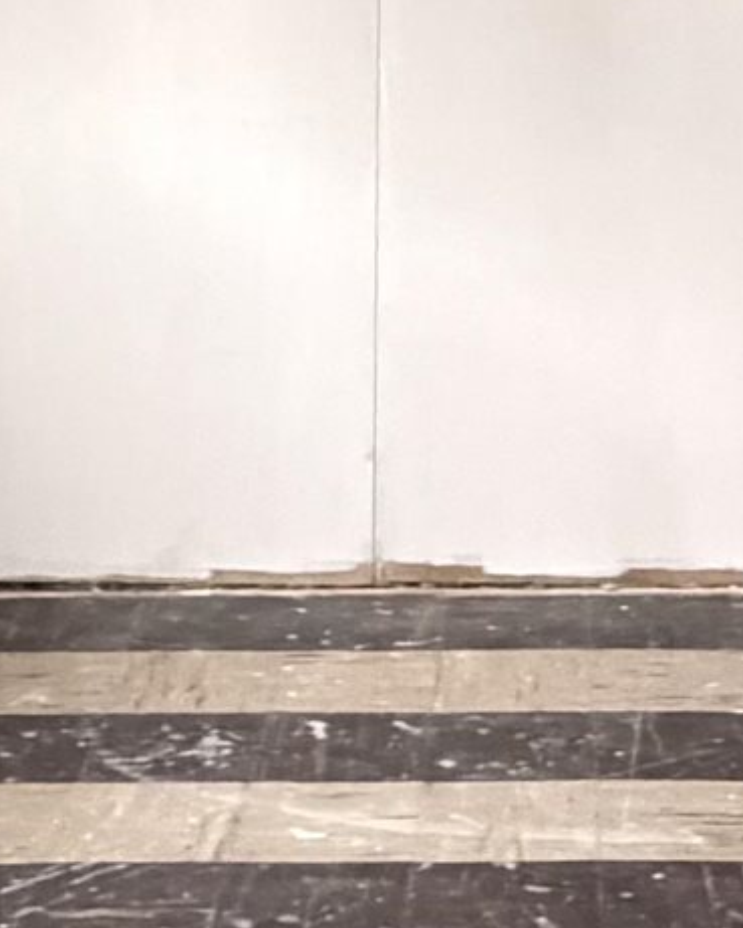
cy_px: -70
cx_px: 580
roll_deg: +0.4
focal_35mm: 91
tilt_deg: -4.1
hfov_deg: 16.8
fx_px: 2501
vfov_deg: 20.2
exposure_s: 1/43
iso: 1250
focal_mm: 2.22
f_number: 2.2
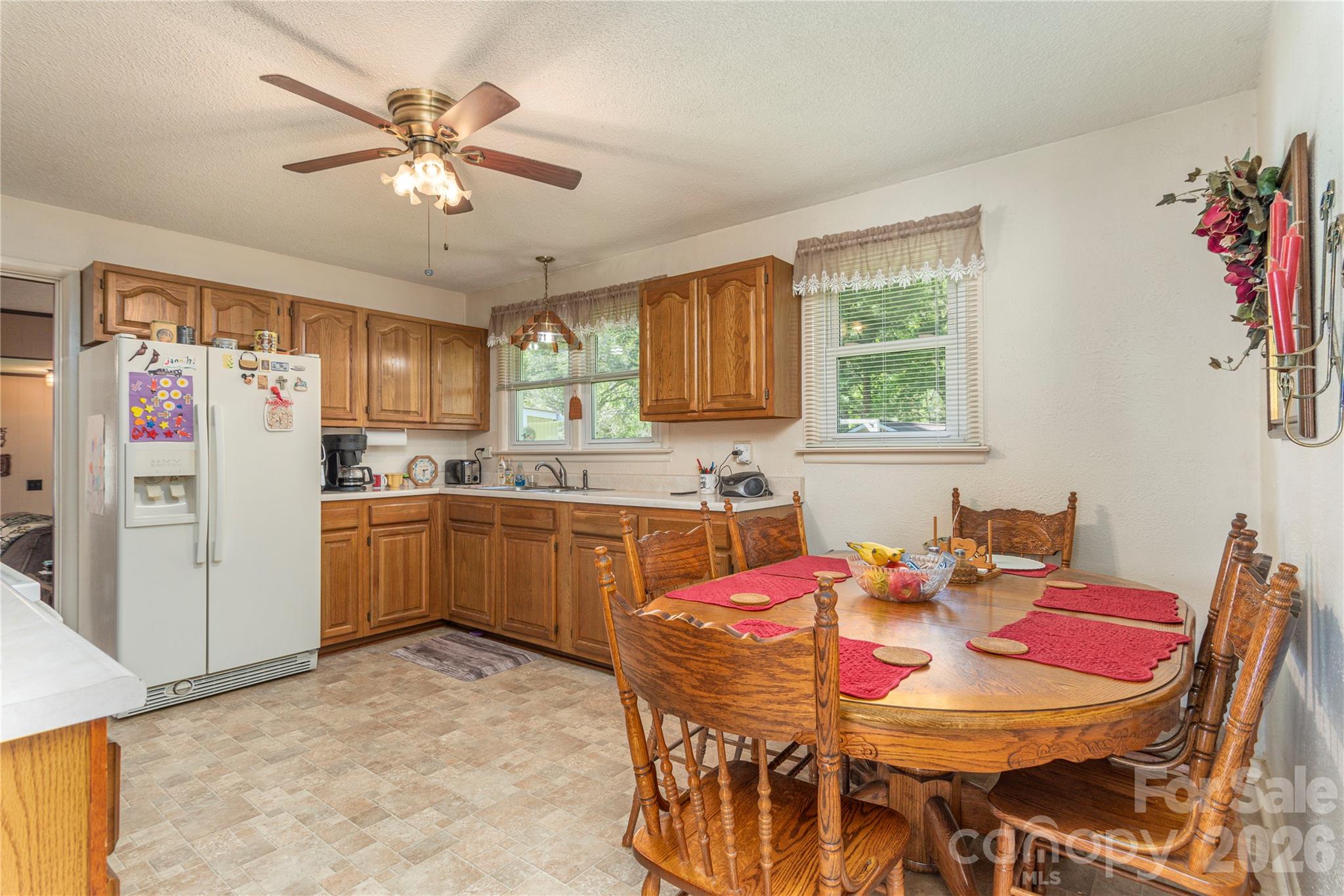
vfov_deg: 70.5
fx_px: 635
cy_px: 448
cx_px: 672
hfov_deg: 93.3
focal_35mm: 17
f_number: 7.1
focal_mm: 17
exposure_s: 1/80
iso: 320
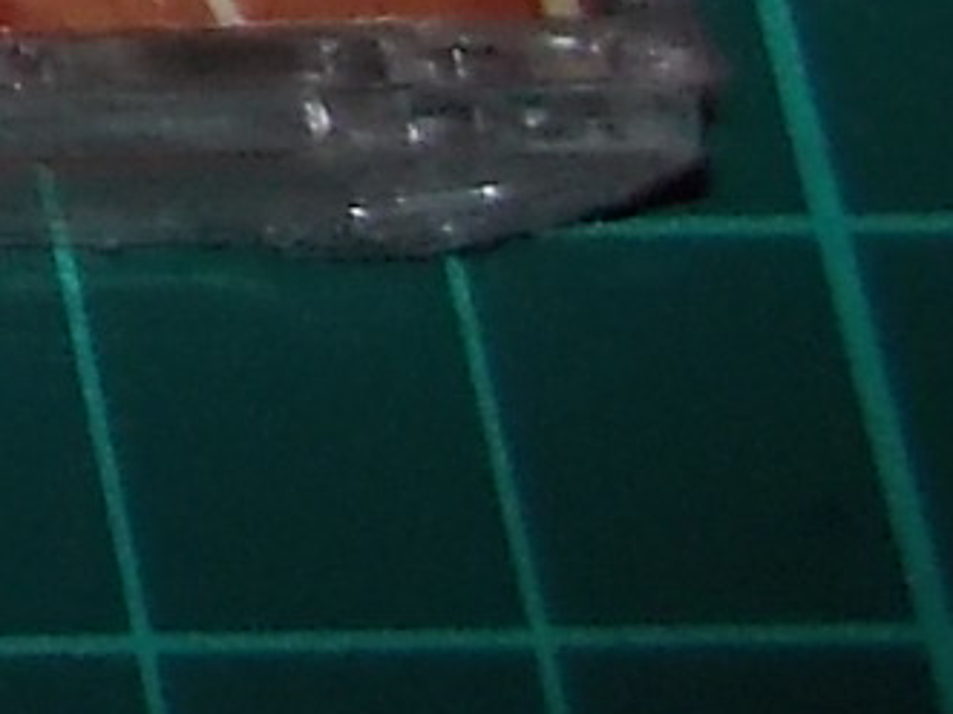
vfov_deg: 6.7
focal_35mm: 199
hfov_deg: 7.9
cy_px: -1546
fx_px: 5477
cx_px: -2289
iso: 200
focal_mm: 4.1
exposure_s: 1/30
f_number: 3.3
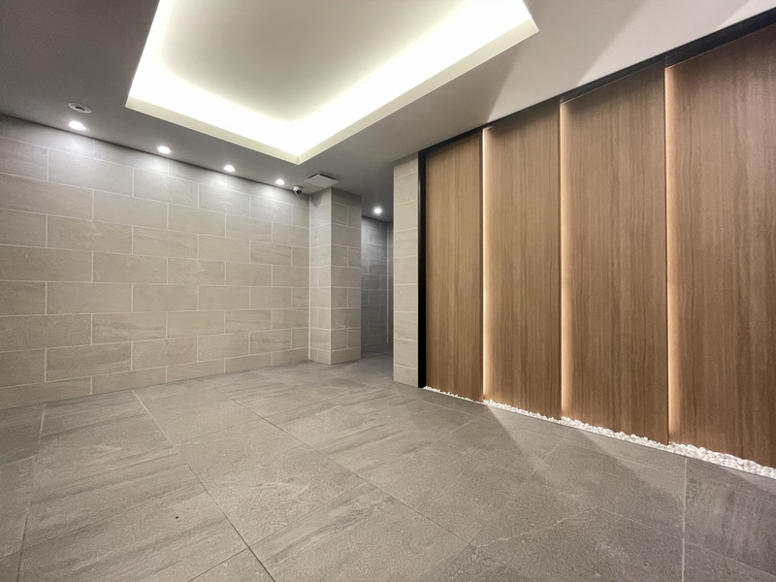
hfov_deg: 102.1
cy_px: 291
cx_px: 388
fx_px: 314
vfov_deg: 85.7
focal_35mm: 14
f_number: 2.4
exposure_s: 1/50
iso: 320
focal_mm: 1.55
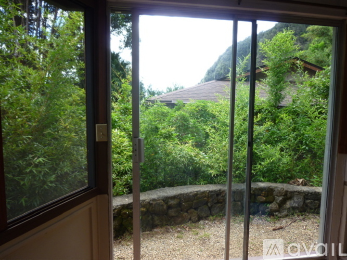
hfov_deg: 69.4
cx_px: 174
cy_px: 130
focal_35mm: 25
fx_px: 251
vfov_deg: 54.9
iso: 80
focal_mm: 4.5
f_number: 3.3
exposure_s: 1/125
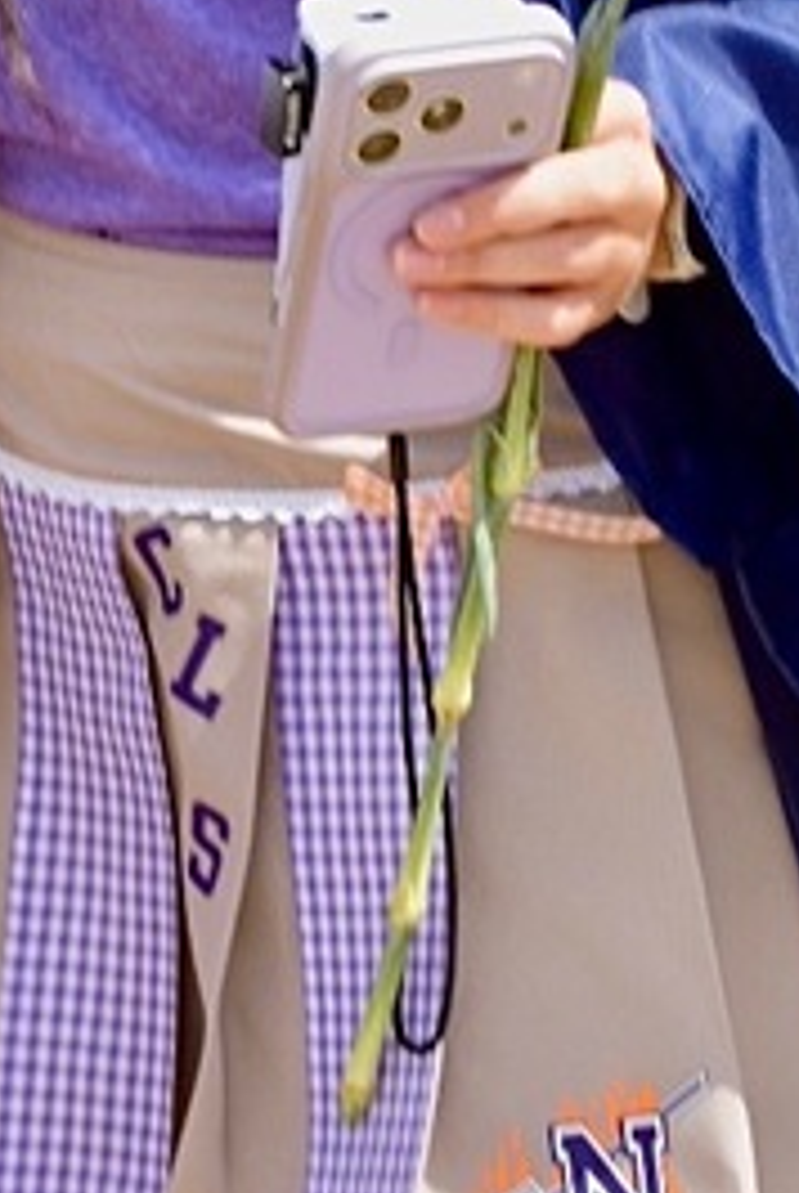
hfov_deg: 2.8
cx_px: -357
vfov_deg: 4.2
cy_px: 292
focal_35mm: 490
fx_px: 16267
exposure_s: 1/500
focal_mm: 85
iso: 200
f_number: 5.6
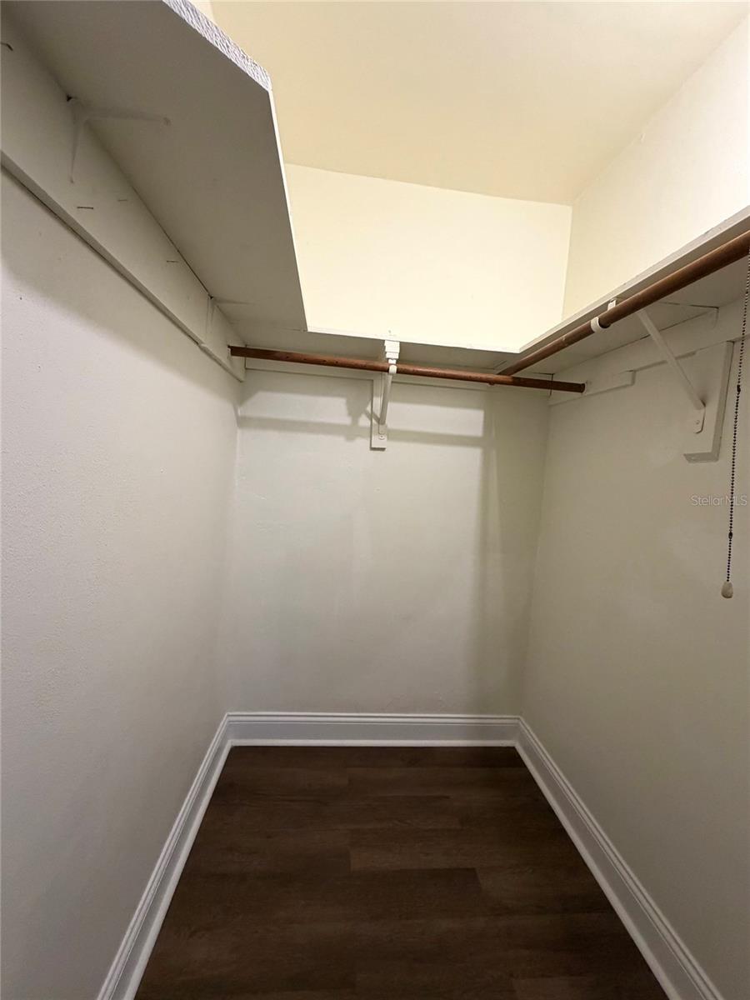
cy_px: 500
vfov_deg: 102.1
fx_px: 404
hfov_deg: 85.7
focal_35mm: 14
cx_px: 375
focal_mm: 2.22
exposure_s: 1/120
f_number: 2.2
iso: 250
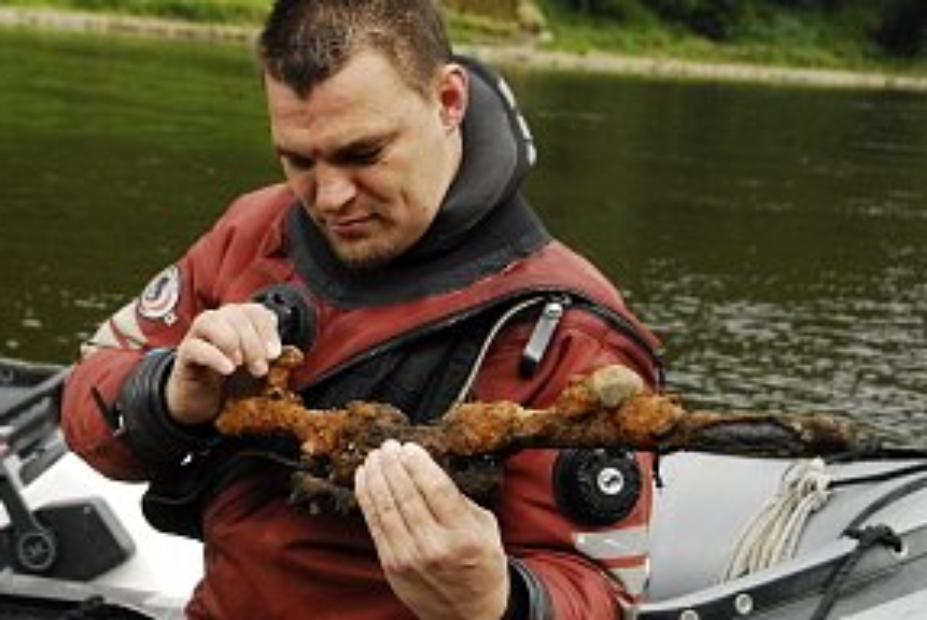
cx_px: 291
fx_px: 1727
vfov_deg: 20.4
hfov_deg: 29.8
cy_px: 278
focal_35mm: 67
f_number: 5
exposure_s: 1/80
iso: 200
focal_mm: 32
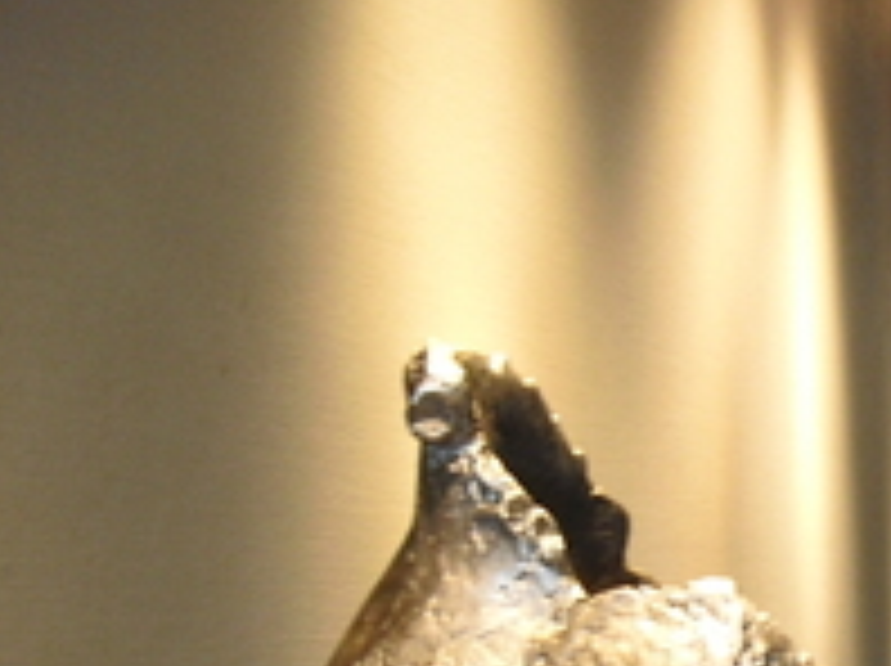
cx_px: 1066
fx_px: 2339
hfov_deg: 20.2
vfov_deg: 15.6
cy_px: 785
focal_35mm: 91
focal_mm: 6.3
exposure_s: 1/10
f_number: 3.1
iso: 200
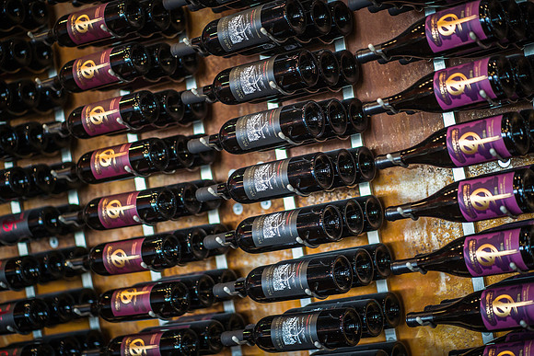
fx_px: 1261
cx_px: 267
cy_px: 178
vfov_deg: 16.1
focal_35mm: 85
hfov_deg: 23.9
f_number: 2
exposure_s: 1/320
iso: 2000
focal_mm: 85
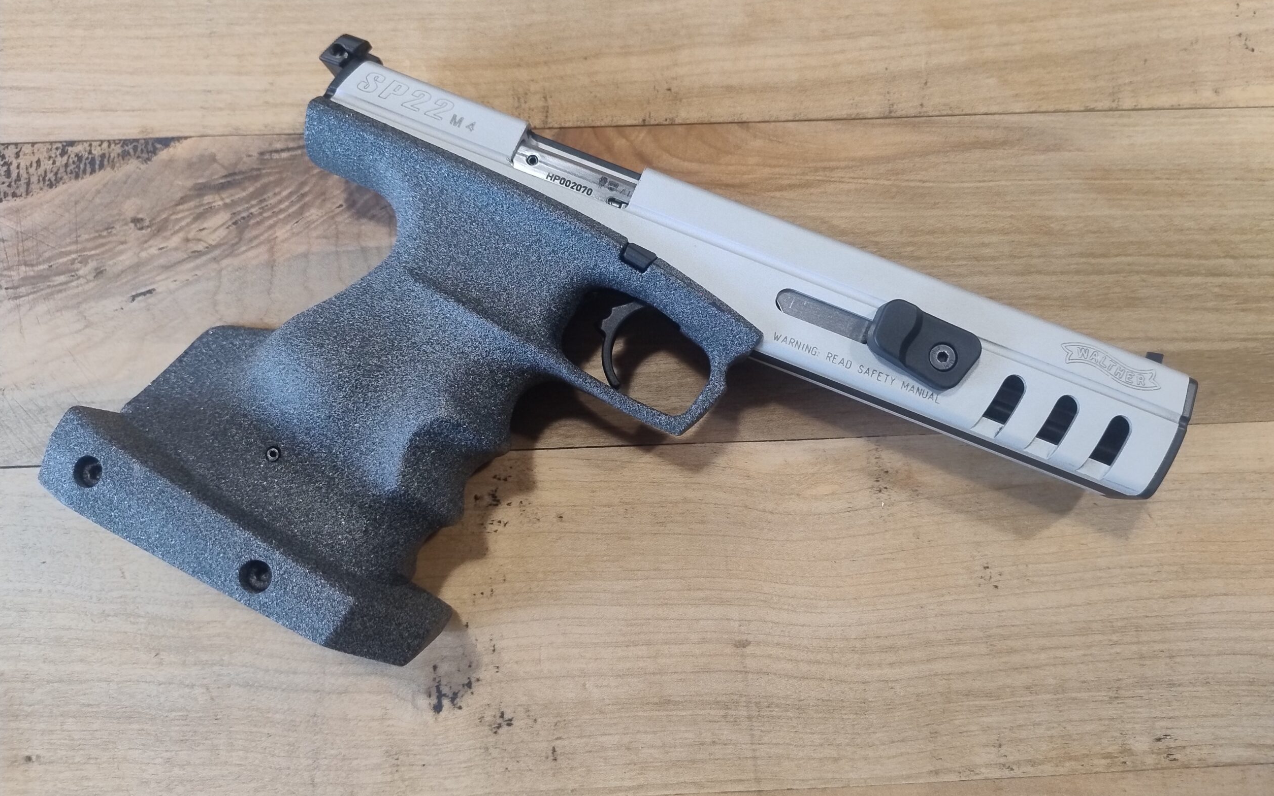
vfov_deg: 47.5
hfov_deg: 70.4
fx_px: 903
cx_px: 649
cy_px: 361
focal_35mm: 26
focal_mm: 5.56
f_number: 1.8
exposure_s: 1/33.3
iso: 866
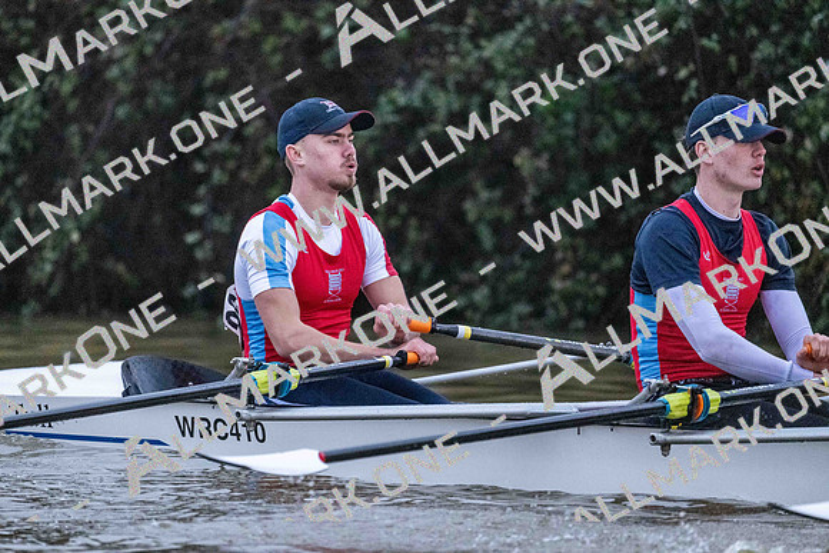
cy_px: 276
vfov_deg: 3.4
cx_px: 414
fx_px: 9213
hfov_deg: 5.2
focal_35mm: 400
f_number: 4.5
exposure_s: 1/1600
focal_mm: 400
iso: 16000
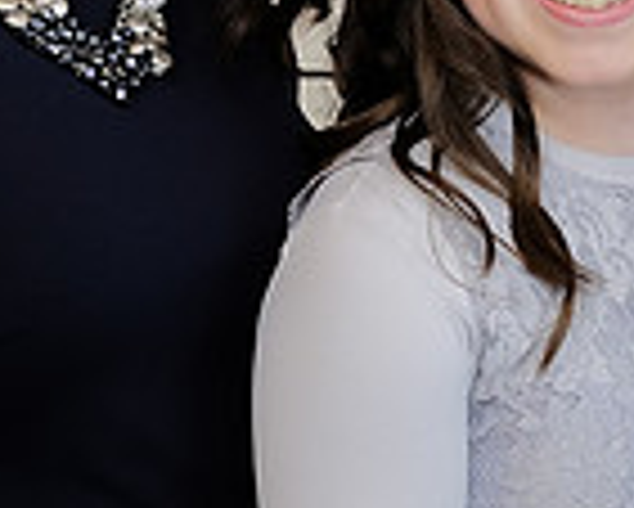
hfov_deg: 10.4
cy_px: -146
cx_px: 616
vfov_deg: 8.3
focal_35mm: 185
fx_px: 3474
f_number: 1.8
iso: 640
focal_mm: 32
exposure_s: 1/180
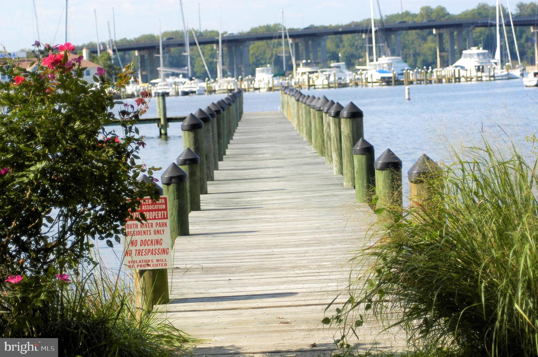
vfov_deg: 10.7
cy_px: 178
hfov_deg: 16.1
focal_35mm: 128
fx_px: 1903
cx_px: 269
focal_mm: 85
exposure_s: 1/500
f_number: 5.6
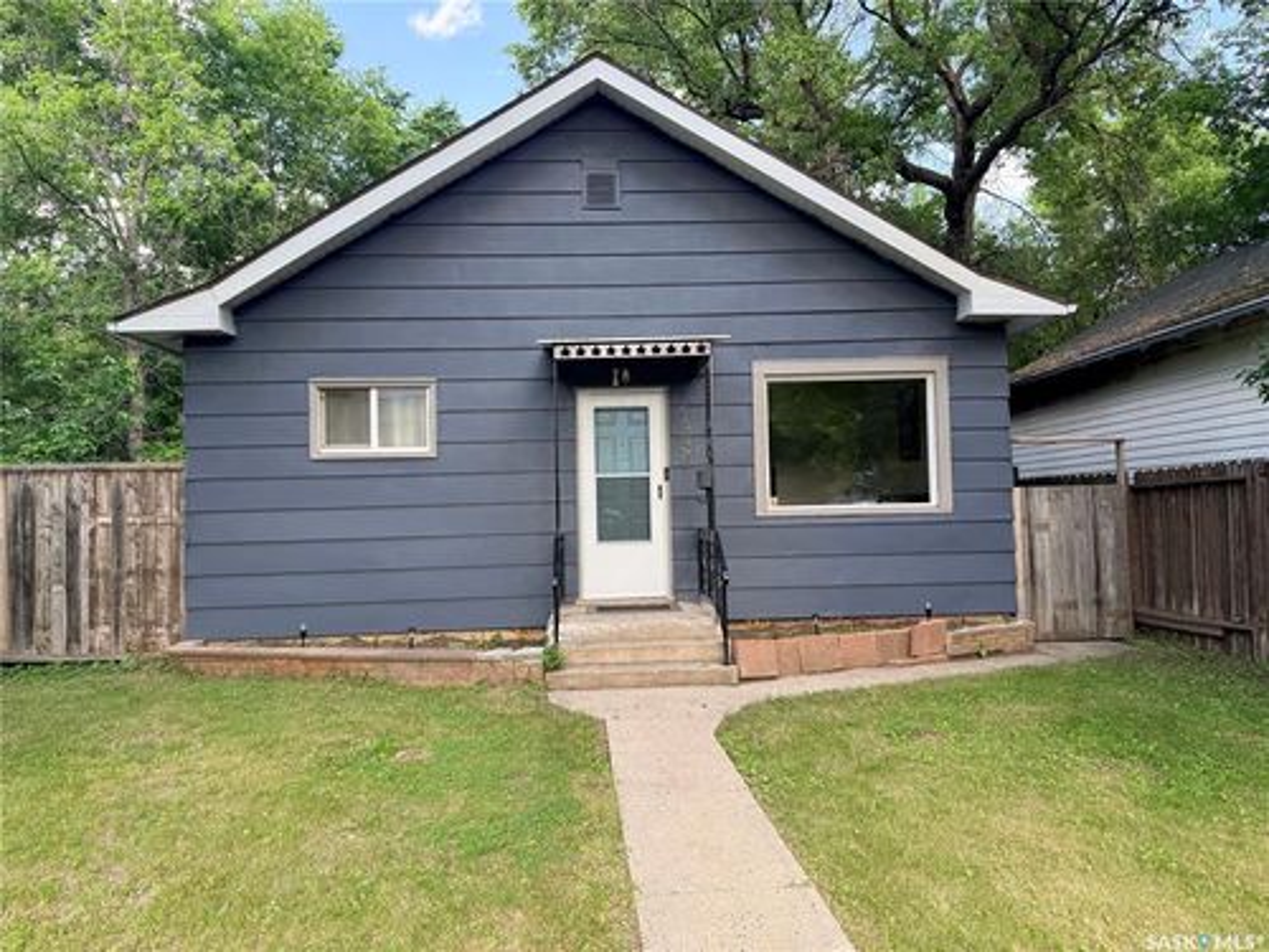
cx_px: 634
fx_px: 880
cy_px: 476
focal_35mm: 24
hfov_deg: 71.6
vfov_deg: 56.8
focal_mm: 6.76
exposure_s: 1/360
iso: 80
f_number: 1.78
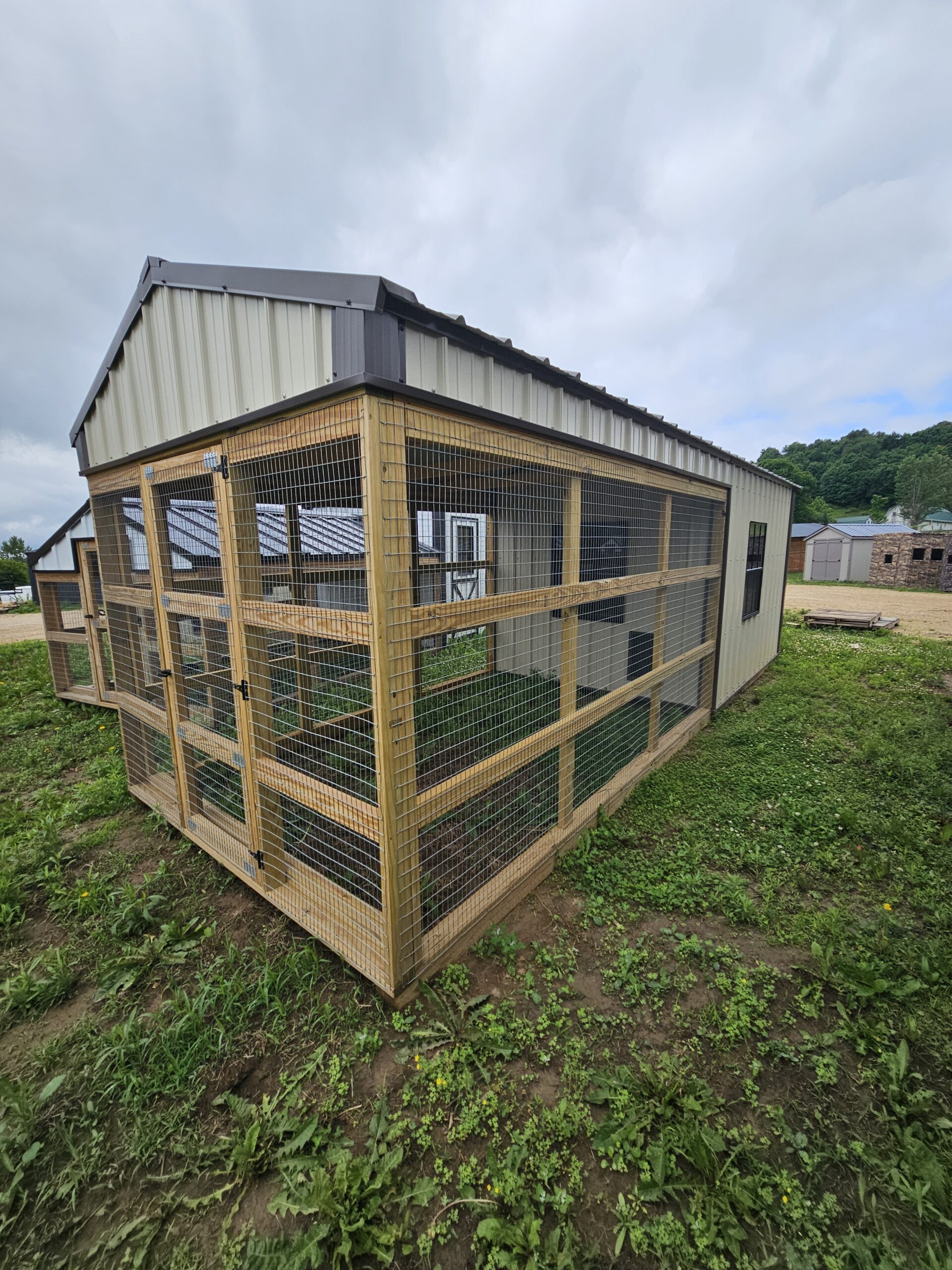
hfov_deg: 89.9
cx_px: 476
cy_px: 635
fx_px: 477
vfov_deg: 106.2
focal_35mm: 13
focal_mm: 2.2
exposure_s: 1/1859
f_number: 2.2
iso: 50
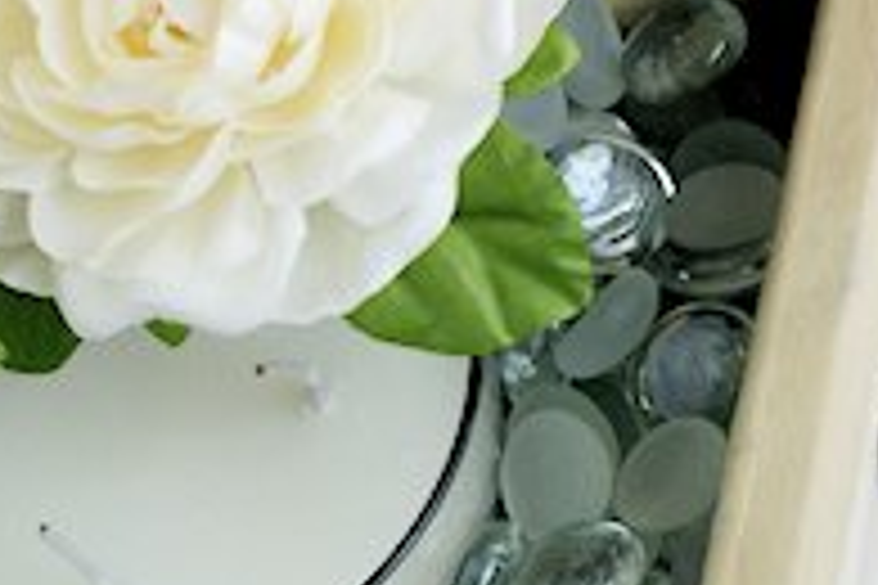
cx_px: 450
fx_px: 3073
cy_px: 436
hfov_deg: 16.3
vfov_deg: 10.9
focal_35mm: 126
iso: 400
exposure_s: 1/40
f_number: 4.5
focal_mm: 26
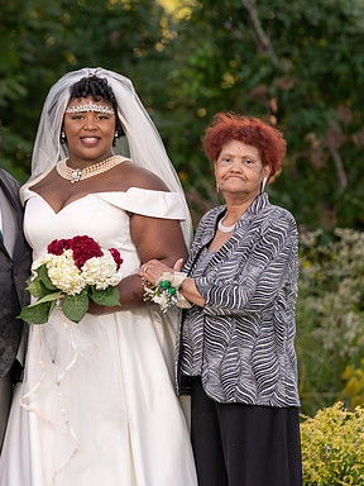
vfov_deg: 6.6
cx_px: 48
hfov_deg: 4.9
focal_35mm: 301
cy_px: 233
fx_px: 4220
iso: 100
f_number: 4.5
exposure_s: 1/200
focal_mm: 198
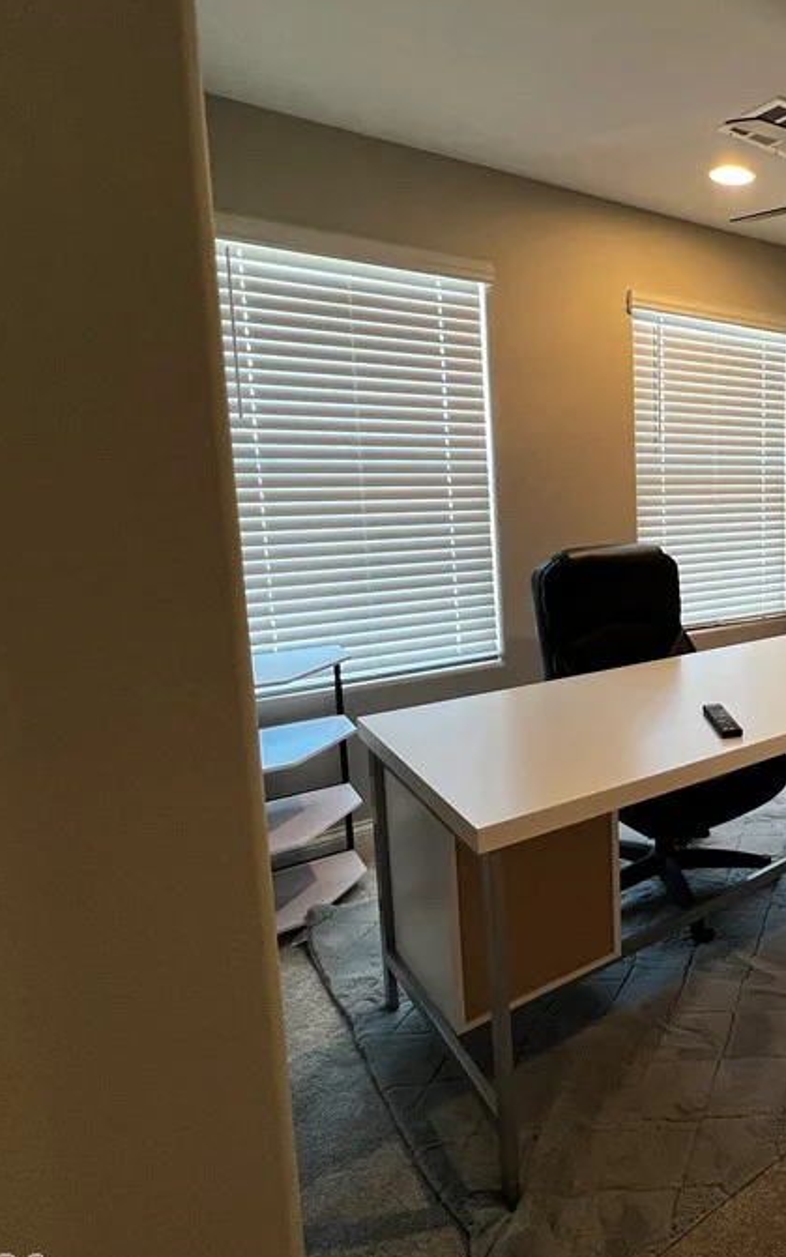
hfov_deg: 46.9
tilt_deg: -7.6
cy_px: 582
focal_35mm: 21
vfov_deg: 82.1
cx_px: 801
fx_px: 720
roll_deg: -2.0
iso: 200
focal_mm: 1.57
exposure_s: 1/60
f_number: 1.8
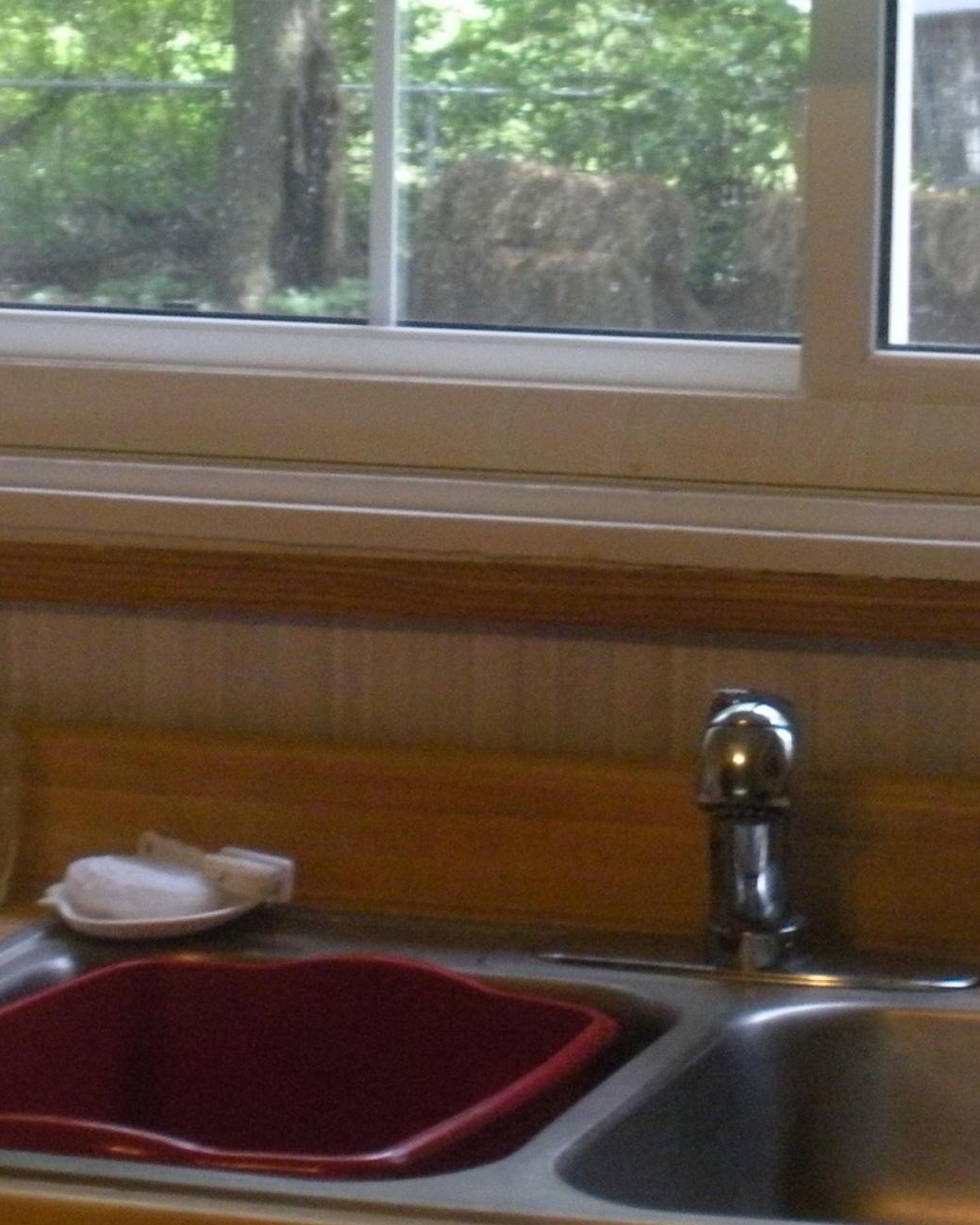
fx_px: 4278
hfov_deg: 13.0
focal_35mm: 118
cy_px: 430
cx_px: 769
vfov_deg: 16.3
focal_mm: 9.1
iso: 400
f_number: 4.4
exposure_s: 1/49.3
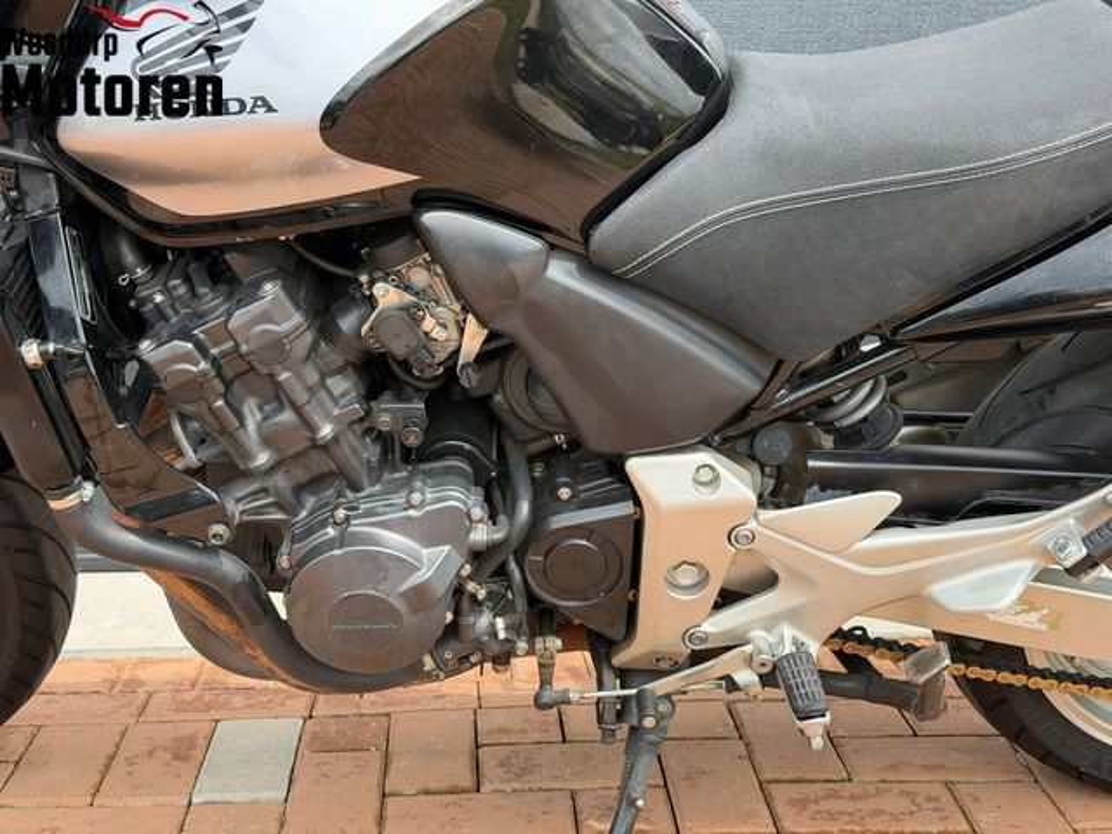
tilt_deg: -11.5
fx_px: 1542
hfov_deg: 39.7
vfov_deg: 30.3
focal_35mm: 48
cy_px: 417
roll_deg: +0.7
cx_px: 556
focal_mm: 6.76
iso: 100
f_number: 1.78
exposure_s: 1/1149
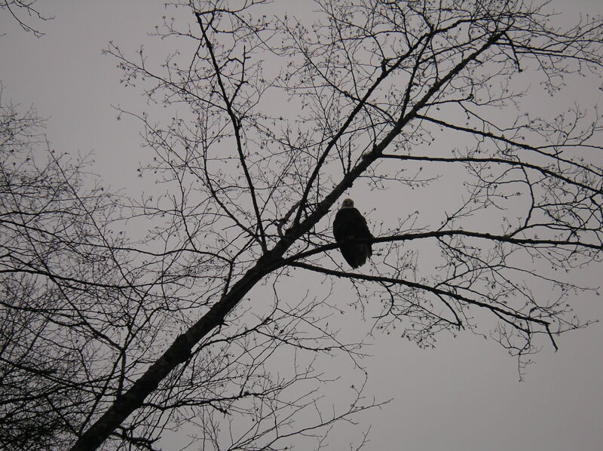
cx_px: 302
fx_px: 1809
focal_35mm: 104
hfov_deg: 18.9
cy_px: 226
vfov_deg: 14.2
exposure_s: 1/400
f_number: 3.9
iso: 50
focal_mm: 16
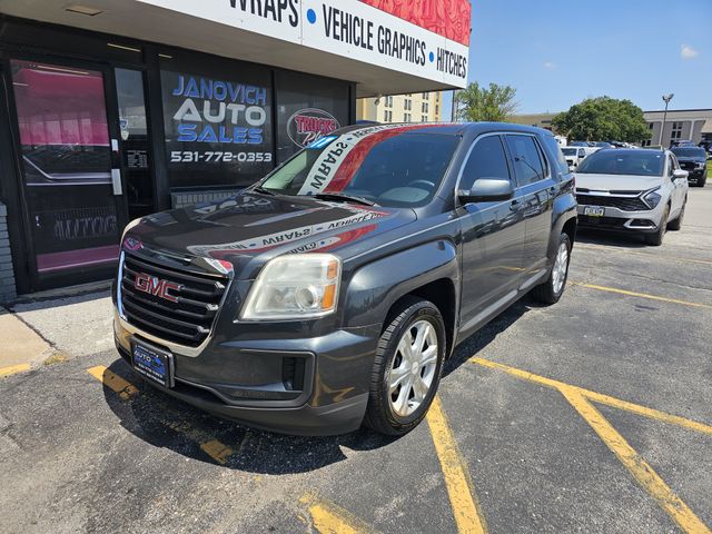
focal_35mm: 23
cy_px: 267
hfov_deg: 73.9
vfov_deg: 58.9
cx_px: 356
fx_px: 473
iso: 10
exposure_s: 1/607
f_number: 1.7
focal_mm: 6.3
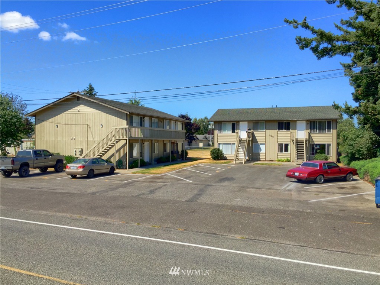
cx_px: 190
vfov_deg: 48.2
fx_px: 318
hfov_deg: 61.7
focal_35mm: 29
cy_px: 142
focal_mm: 4.15
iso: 32
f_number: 2.2
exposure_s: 1/1883
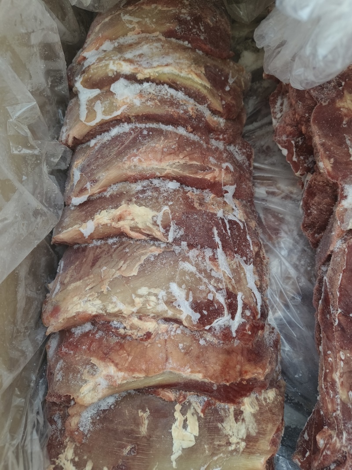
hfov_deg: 58.9
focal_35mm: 23
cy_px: 235
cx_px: 176
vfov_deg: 73.9
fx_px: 312
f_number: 1.88
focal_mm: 5.6
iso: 72
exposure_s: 1/383
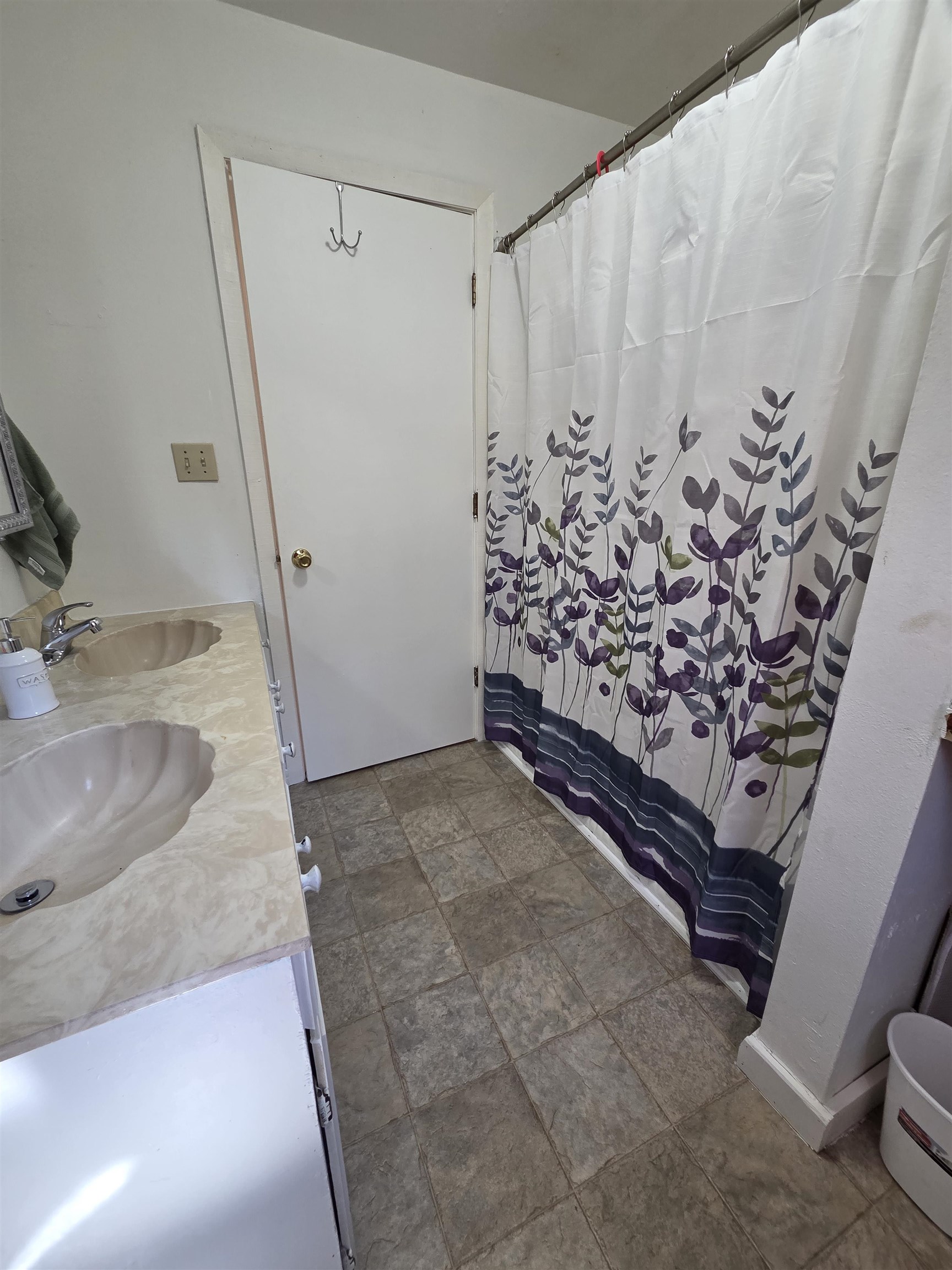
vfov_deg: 106.2
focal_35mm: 13
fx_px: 477
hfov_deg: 89.9
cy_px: 635
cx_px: 476
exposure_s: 1/60
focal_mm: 2.2
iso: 160
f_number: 2.2
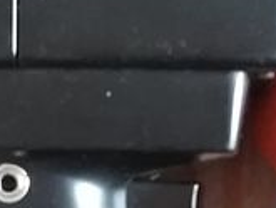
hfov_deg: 10.5
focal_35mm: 188
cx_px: 107
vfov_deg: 7.9
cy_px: 126
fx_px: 1500
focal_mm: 3.3
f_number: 2.2
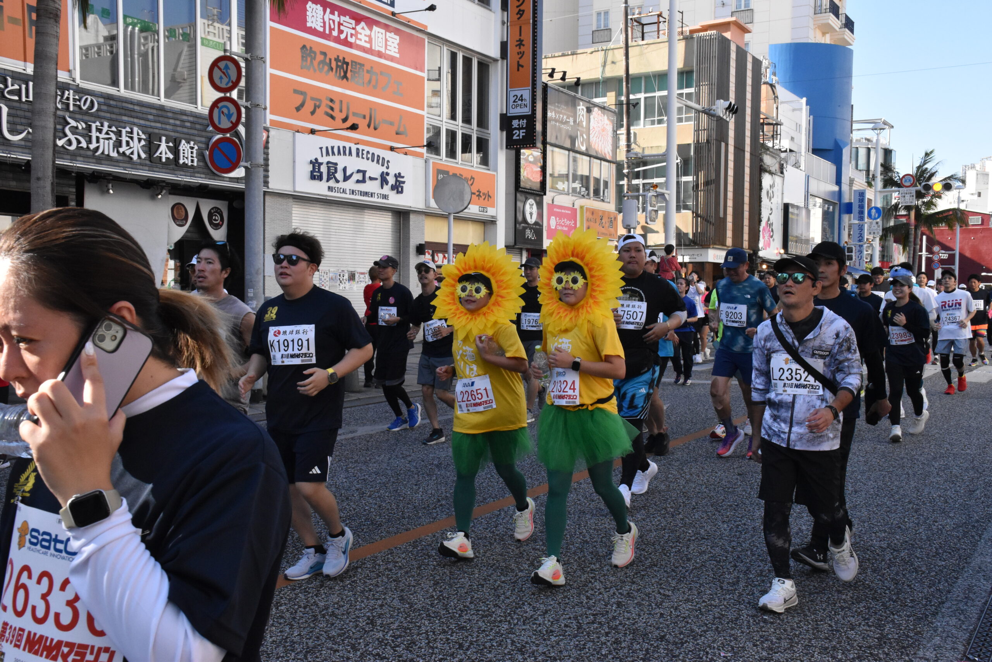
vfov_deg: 34.2
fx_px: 1075
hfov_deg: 49.6
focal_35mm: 39
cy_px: 331
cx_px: 496
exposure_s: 1/800
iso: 2500
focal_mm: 26
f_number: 14
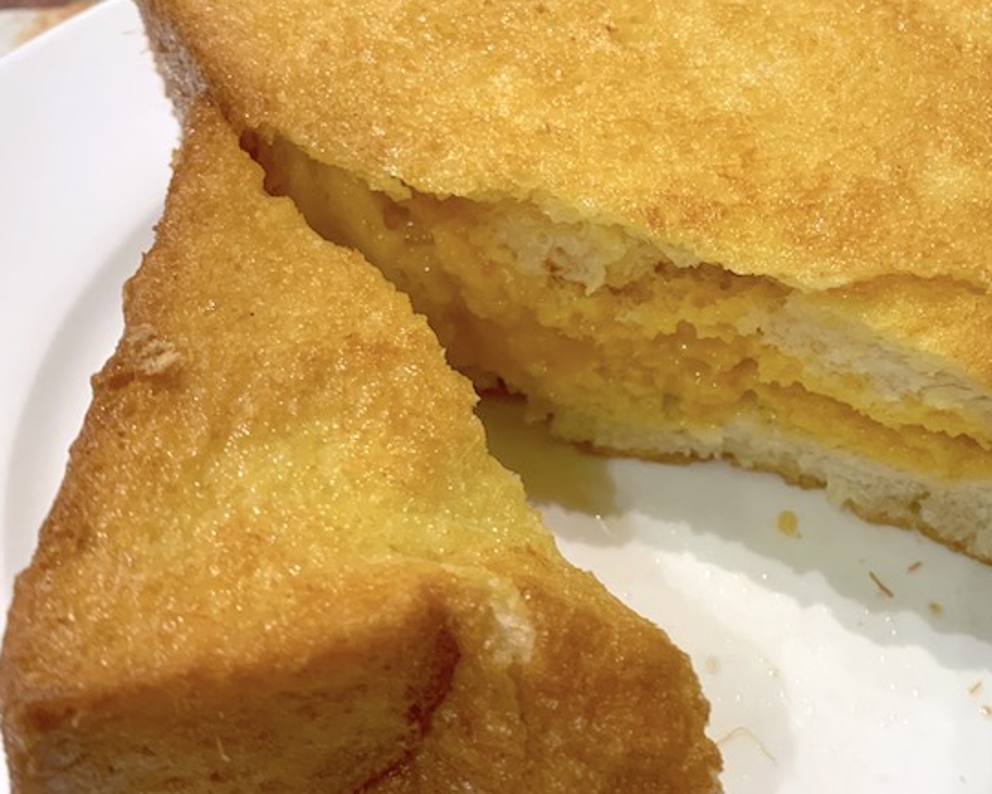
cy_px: 374
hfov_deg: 40.2
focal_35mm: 45
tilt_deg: -45.0
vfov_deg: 33.4
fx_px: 1321
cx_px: 722
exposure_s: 1/50
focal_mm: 4.25
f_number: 1.8
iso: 200
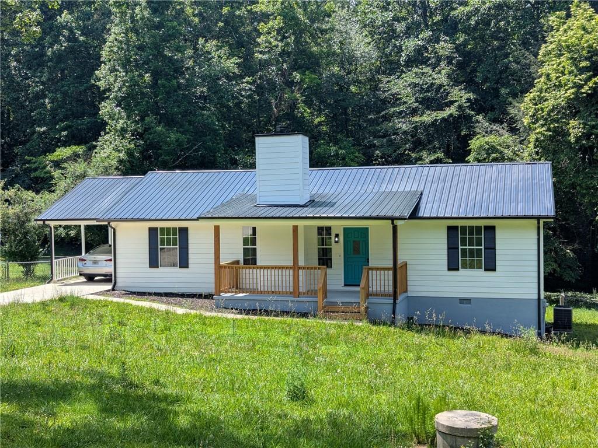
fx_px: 829
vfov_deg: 30.3
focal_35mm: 48
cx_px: 299
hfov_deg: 39.7
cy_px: 224
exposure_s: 1/1134
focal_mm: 6.81
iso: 44
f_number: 1.85
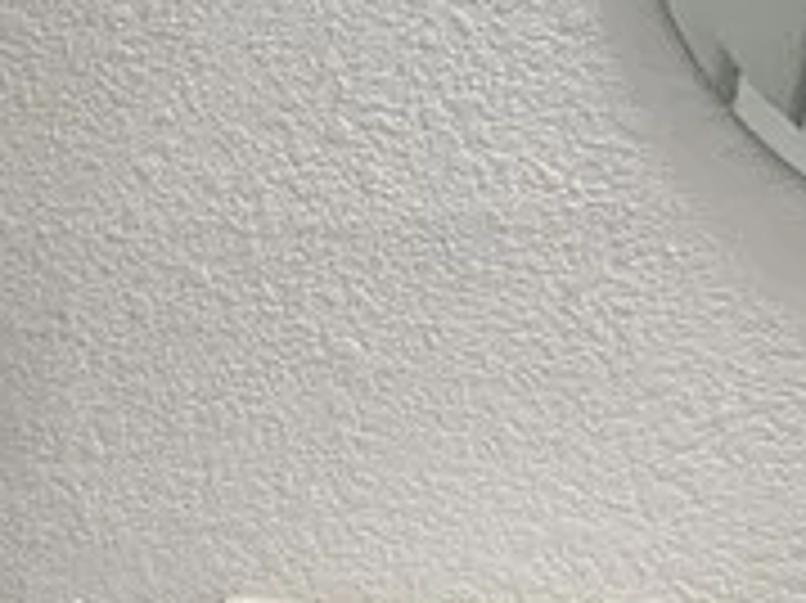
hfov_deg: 15.7
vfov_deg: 17.4
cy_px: 770
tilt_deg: -12.8
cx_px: -1018
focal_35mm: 80
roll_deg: -0.7
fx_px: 1861
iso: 160
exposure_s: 1/60
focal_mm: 2.22
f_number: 2.2
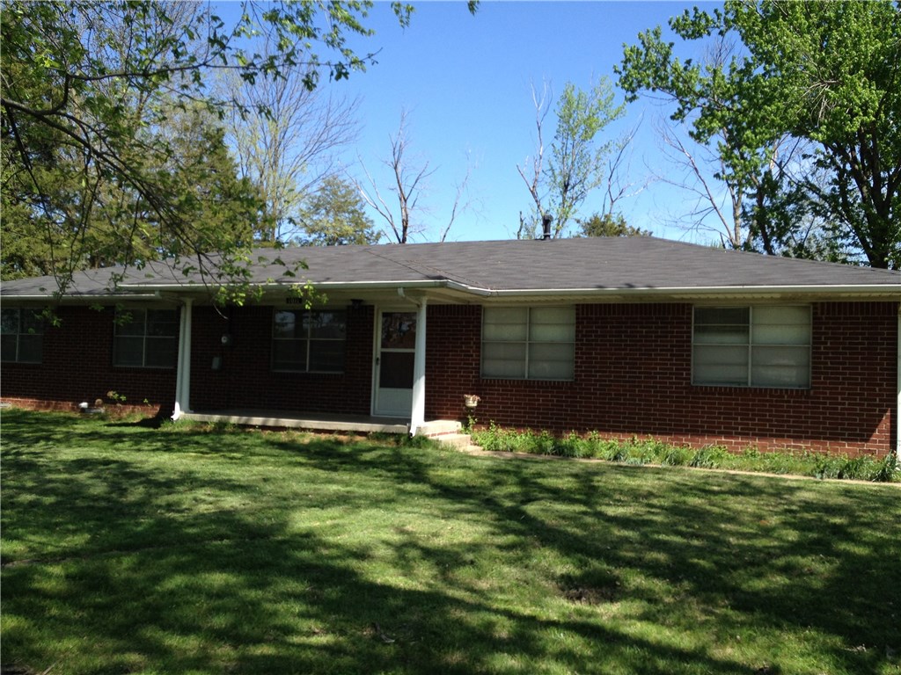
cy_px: 338
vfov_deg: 40.7
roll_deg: -0.5
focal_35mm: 35
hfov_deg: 52.6
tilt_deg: +1.0
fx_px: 911
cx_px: 450
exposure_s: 1/890
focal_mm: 4.28
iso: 50
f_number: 2.4
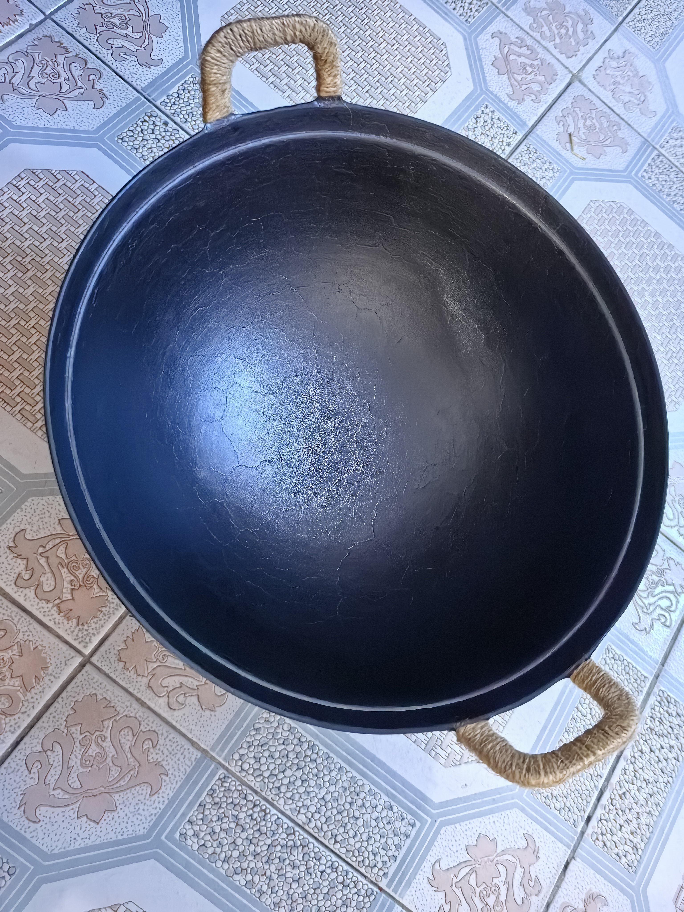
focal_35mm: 27
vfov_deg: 65.3
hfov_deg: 51.4
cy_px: 456
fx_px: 711
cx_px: 342
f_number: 1.4
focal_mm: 5.75
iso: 2000
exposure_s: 1/100
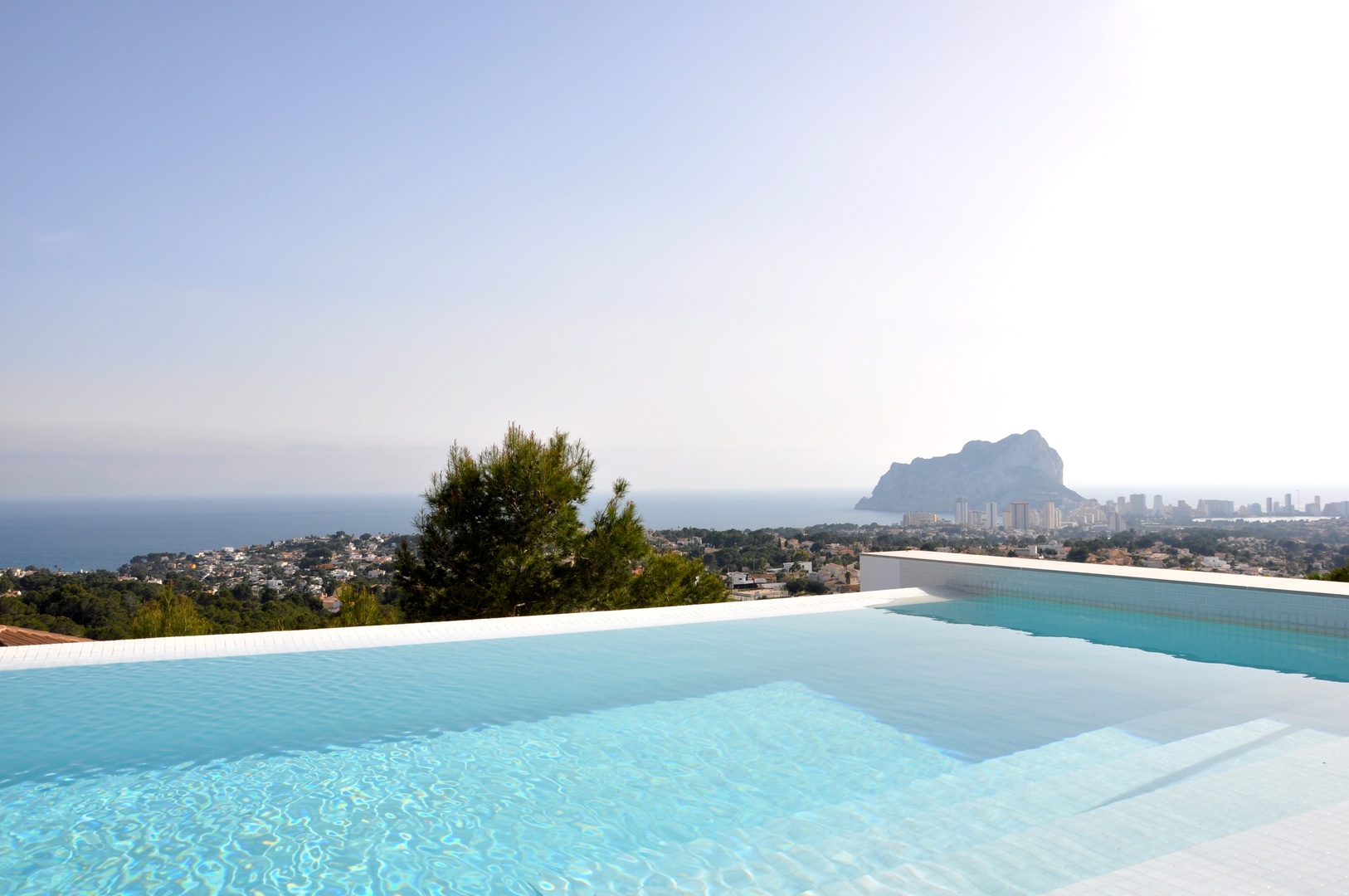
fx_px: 1011
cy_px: 448
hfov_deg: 67.4
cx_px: 674
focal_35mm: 27
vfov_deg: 47.8
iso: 200
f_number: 10
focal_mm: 18
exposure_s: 1/400
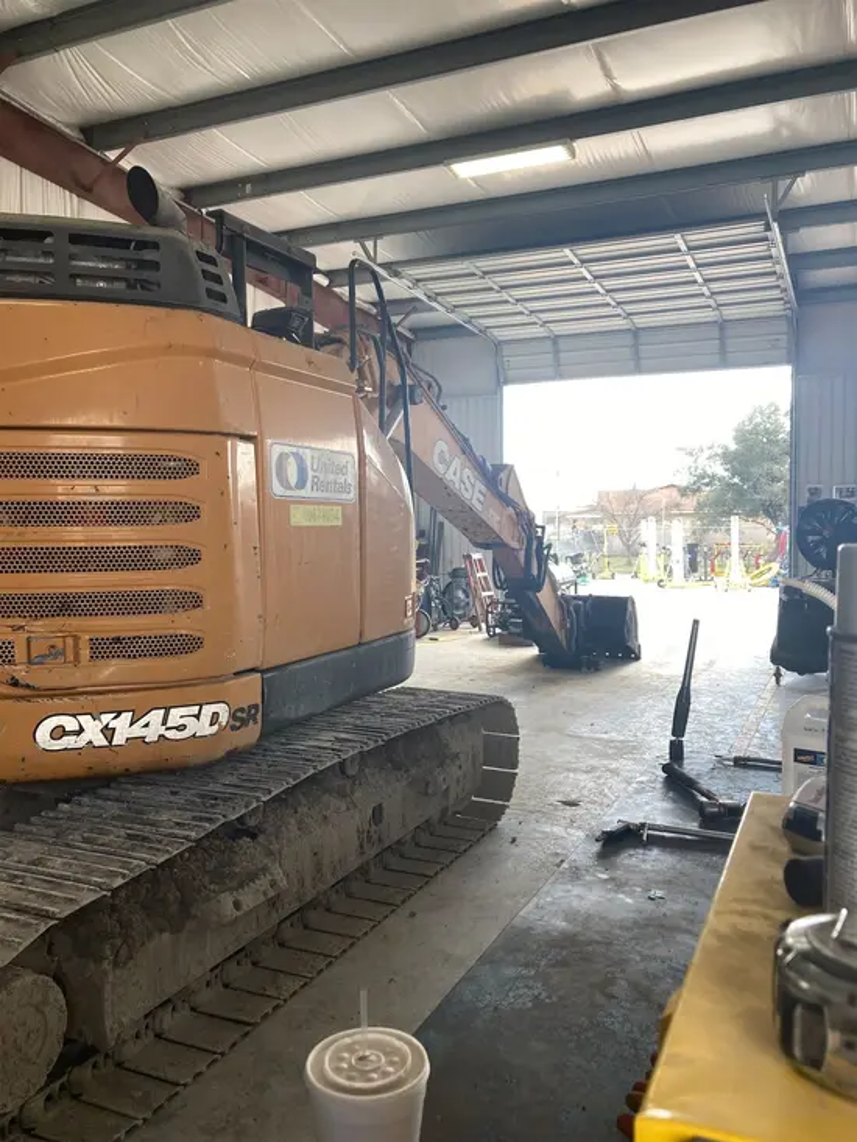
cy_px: 571
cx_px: 428
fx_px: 924
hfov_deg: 49.8
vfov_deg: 63.4
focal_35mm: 28
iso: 20
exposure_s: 1/128
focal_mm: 3.99
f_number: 1.8
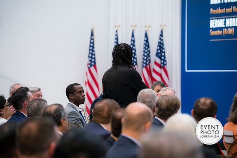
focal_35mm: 150
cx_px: 118
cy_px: 79
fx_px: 988
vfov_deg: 9.2
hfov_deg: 13.7
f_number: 4
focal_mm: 150
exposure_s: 1/160
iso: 450
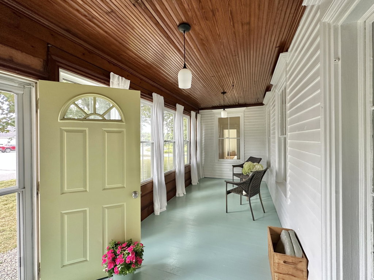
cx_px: 187
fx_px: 151
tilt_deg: -0.4
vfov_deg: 85.7
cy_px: 140
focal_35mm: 14
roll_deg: -1.9
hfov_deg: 102.1
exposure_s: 1/99
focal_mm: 2.22
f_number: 2.2
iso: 200
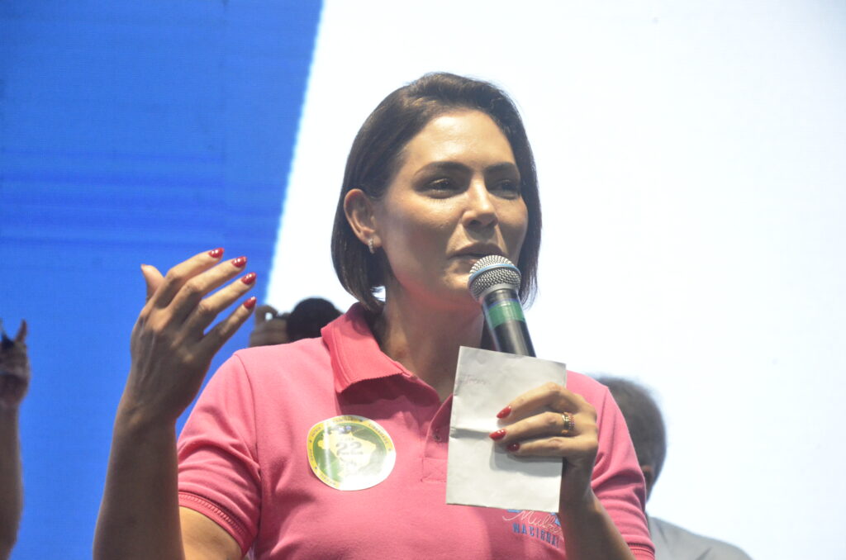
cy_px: 280
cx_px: 423
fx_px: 2990
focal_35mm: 128
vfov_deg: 10.7
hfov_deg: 16.1
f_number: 7.1
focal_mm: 85
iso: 4000
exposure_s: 1/250
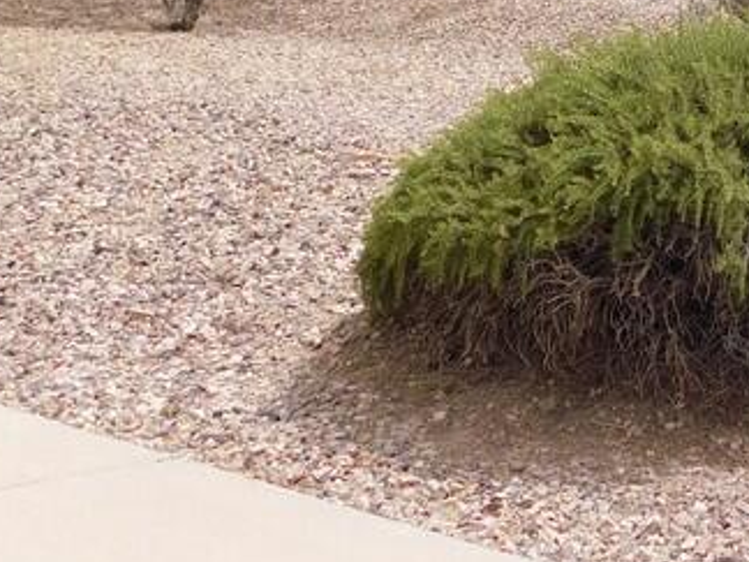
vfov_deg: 11.3
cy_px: -185
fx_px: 2770
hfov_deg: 15.0
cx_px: 816
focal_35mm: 128
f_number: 3.5
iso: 125
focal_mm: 6.3
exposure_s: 1/1000
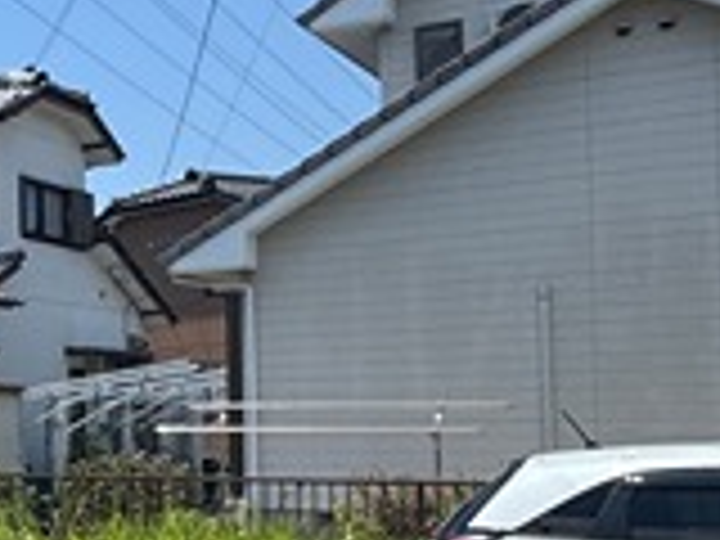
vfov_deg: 20.9
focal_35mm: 70
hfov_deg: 20.6
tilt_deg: +3.7
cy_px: 396
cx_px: -536
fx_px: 1456
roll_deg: +0.1
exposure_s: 1/1927
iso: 50
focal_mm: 2.22
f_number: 2.2
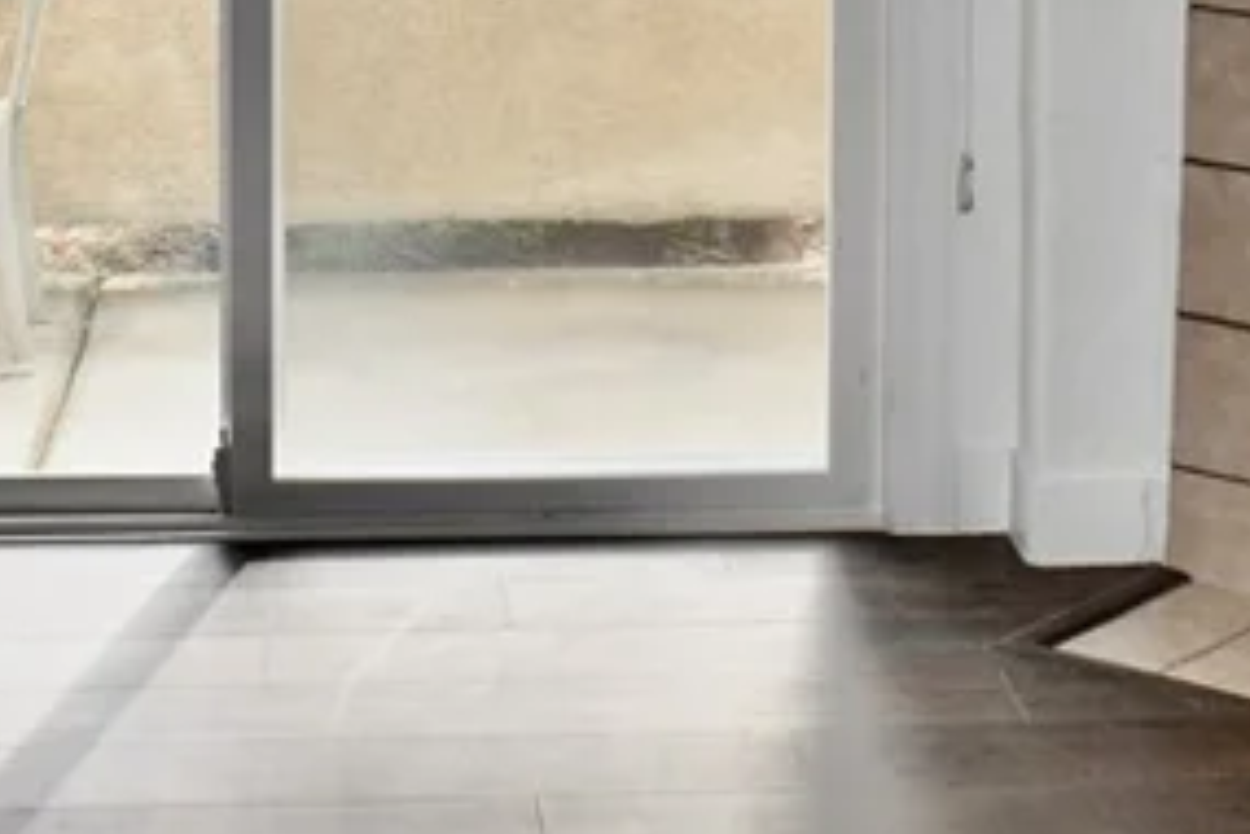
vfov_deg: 13.5
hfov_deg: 21.0
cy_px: -281
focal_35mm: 97
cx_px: 614
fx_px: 3368
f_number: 5.6
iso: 500
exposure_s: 1/125
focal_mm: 18
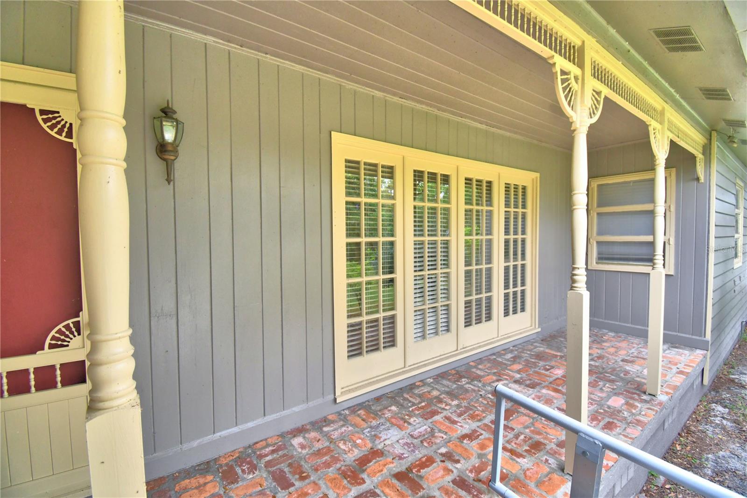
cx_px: 374
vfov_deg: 77.3
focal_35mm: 15
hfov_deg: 100.4
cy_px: 249
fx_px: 311
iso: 400
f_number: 4.5
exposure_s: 1/60
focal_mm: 10
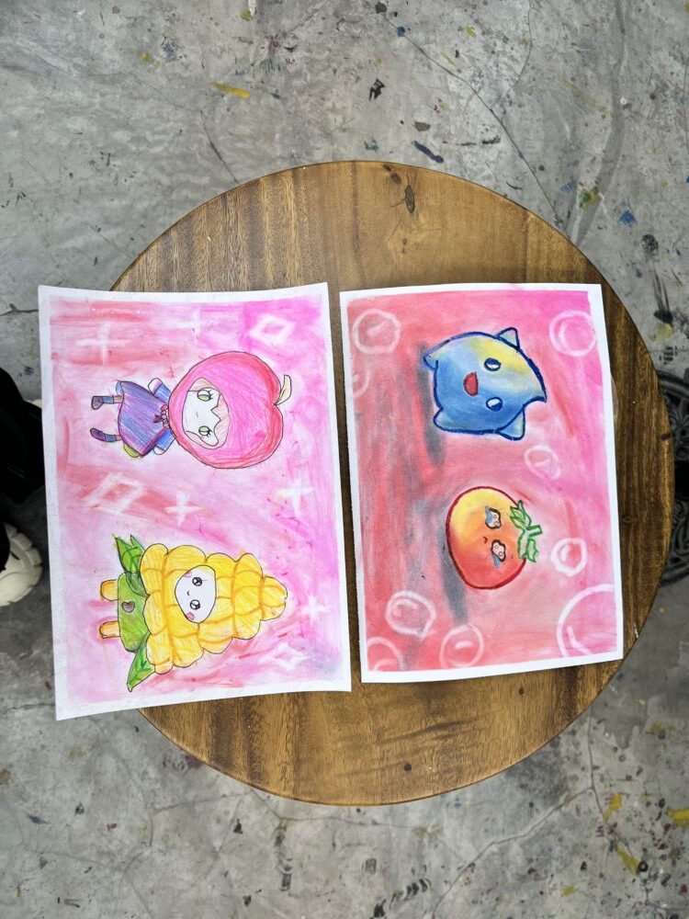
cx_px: 344
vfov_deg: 67.3
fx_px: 690
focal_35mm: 26
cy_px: 460
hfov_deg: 53.1
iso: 40
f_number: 1.6
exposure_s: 1/200
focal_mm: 5.1
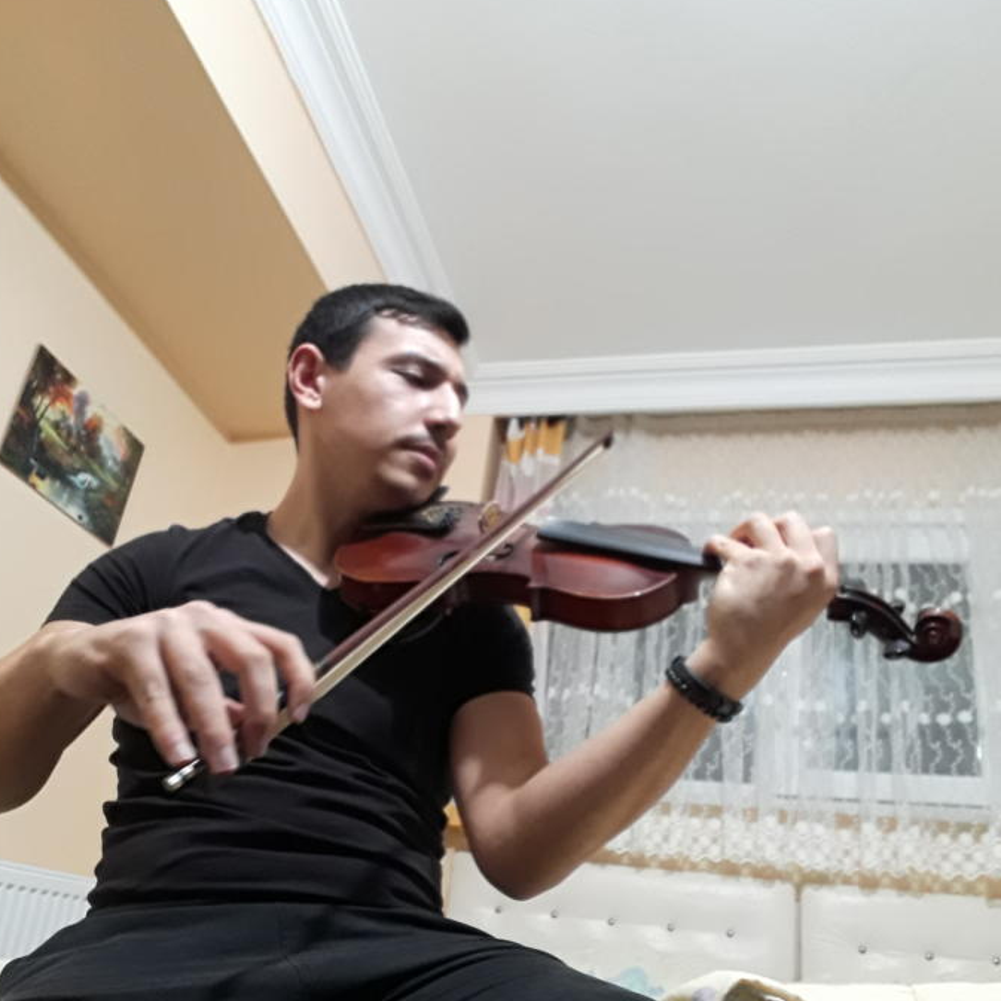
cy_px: 626
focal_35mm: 29
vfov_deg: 55.0
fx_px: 949
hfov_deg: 55.6
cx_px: 491
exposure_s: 1/10
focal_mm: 2.53
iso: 160
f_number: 1.9
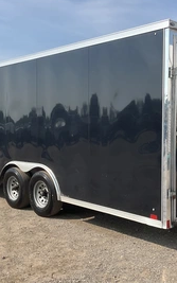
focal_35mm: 46
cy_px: 137
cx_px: 101
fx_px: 355
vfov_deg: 43.5
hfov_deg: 28.0
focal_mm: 3
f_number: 1.8
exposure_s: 1/1577
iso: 25
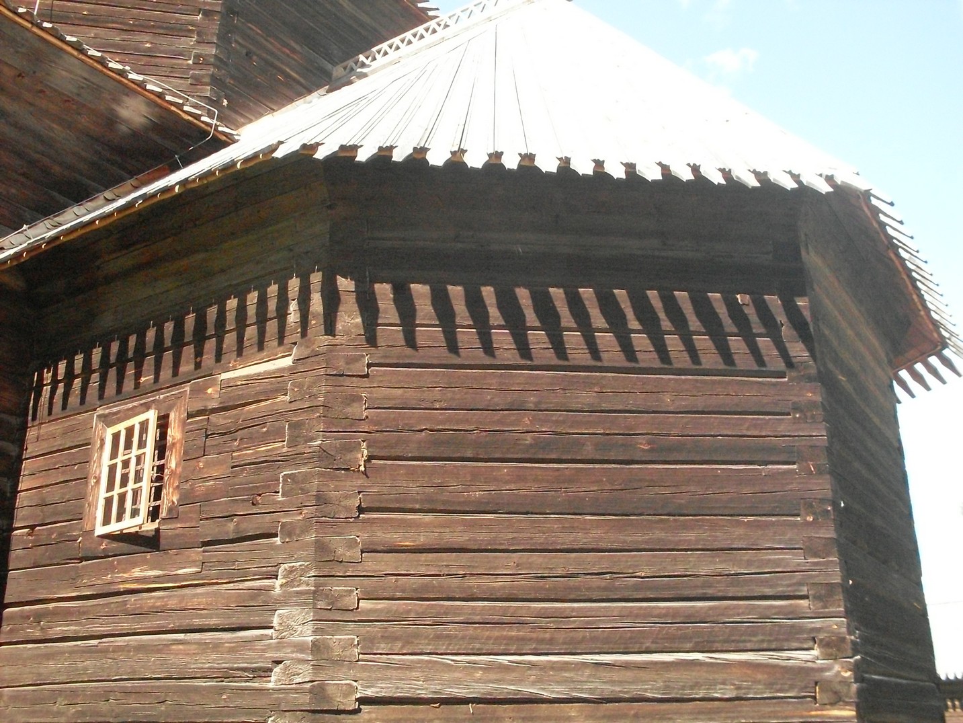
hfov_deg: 49.0
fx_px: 1057
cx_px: 482
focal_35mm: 38
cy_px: 362
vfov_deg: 37.7
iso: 400
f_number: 8.4
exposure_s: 1/180
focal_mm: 6.3
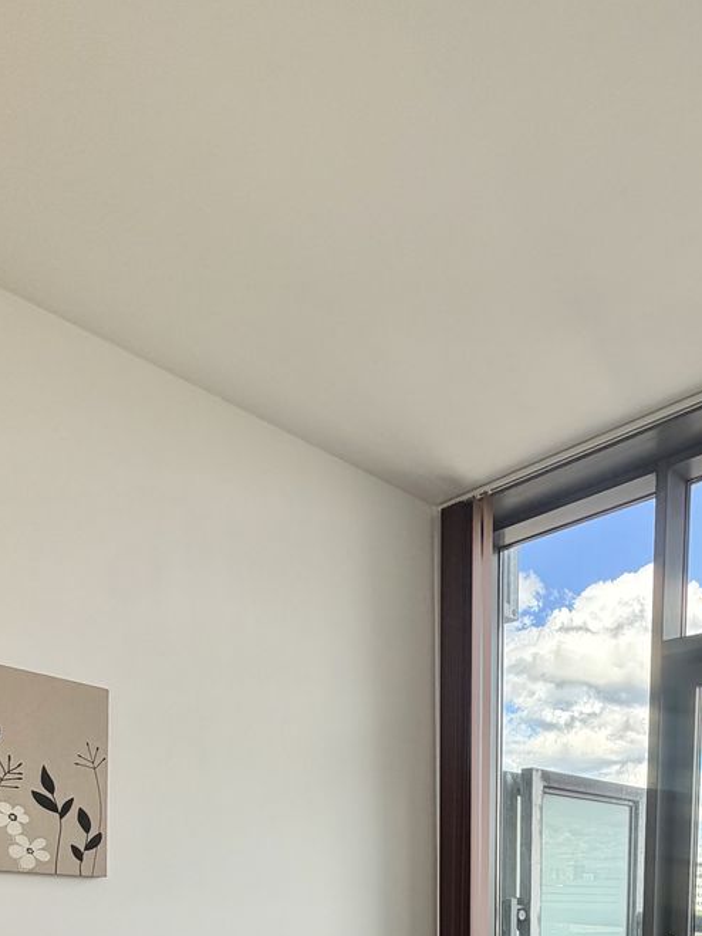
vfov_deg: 48.7
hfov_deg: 45.2
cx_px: 585
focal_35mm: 29
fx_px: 784
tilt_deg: -5.3
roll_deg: -1.2
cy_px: 967
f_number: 2.2
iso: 40
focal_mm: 2.22
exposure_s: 1/222
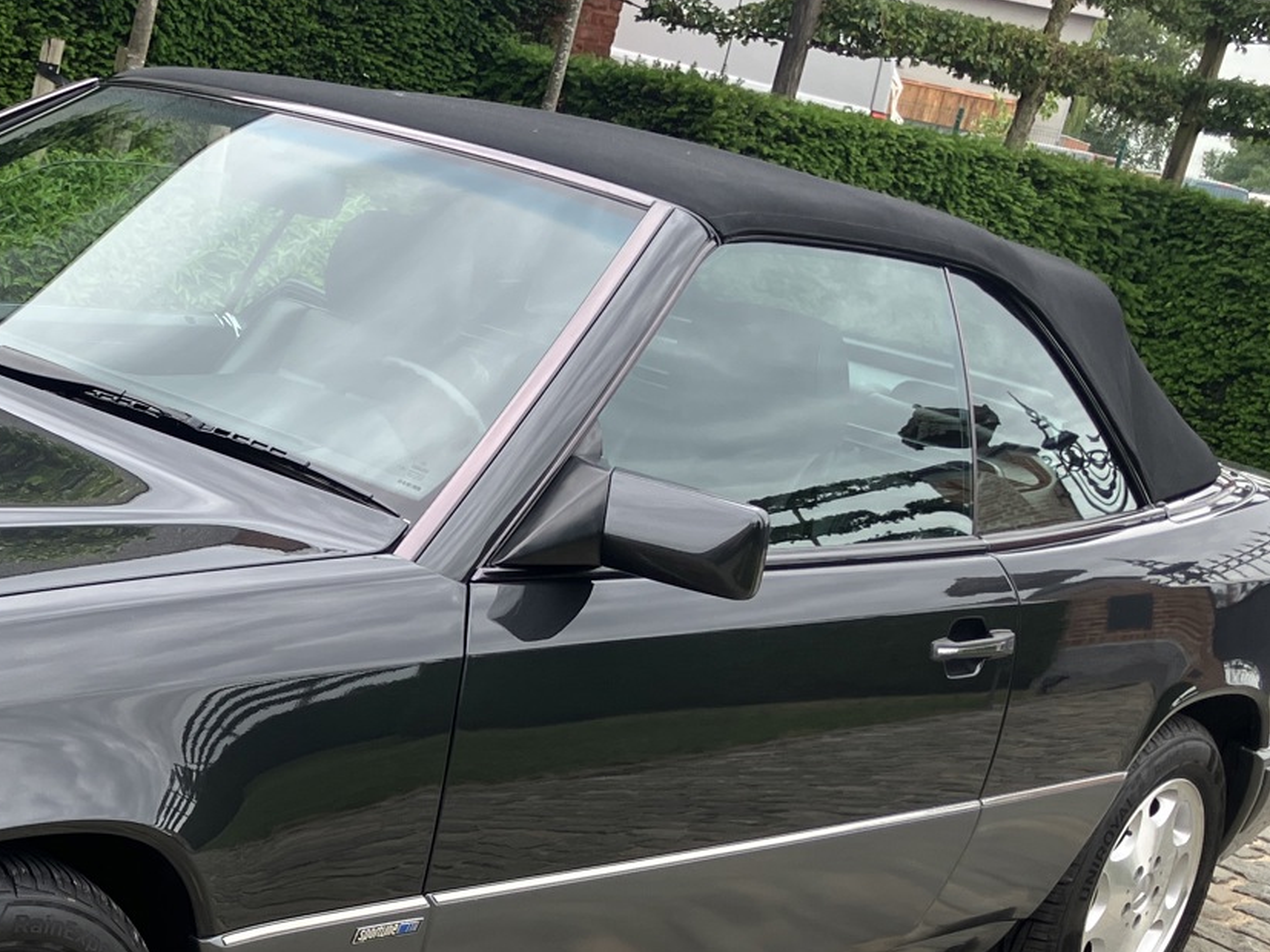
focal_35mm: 65
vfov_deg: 22.4
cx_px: 51
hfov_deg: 28.3
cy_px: 714
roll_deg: -10.8
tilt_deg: -15.2
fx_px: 2384
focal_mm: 3.99
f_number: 1.8
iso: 25
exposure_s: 1/210
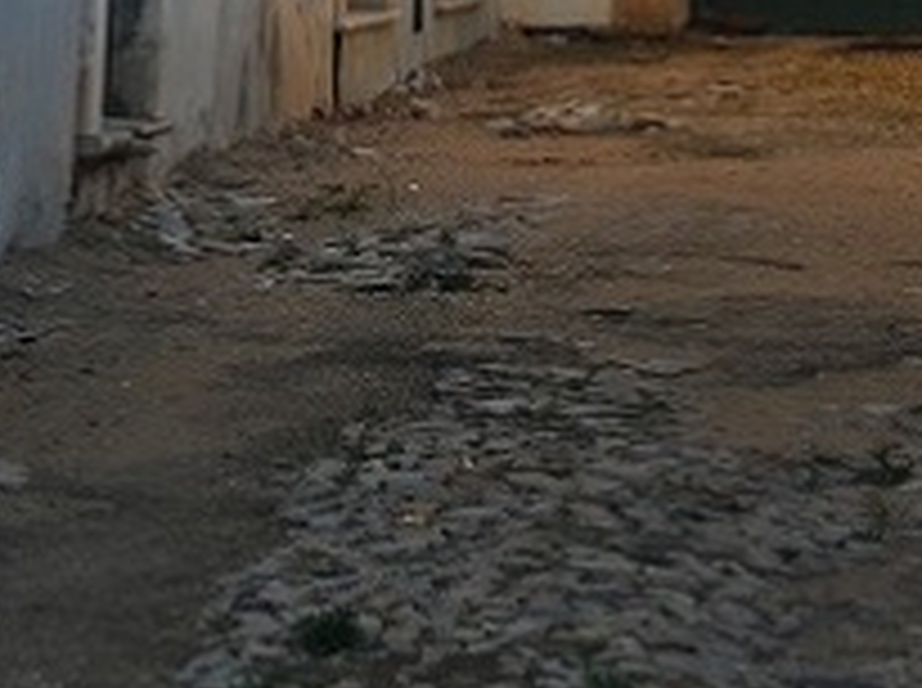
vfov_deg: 6.5
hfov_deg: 8.7
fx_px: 6009
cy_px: -360
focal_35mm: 226
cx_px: 137
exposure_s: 1/60
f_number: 5
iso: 200
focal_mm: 36
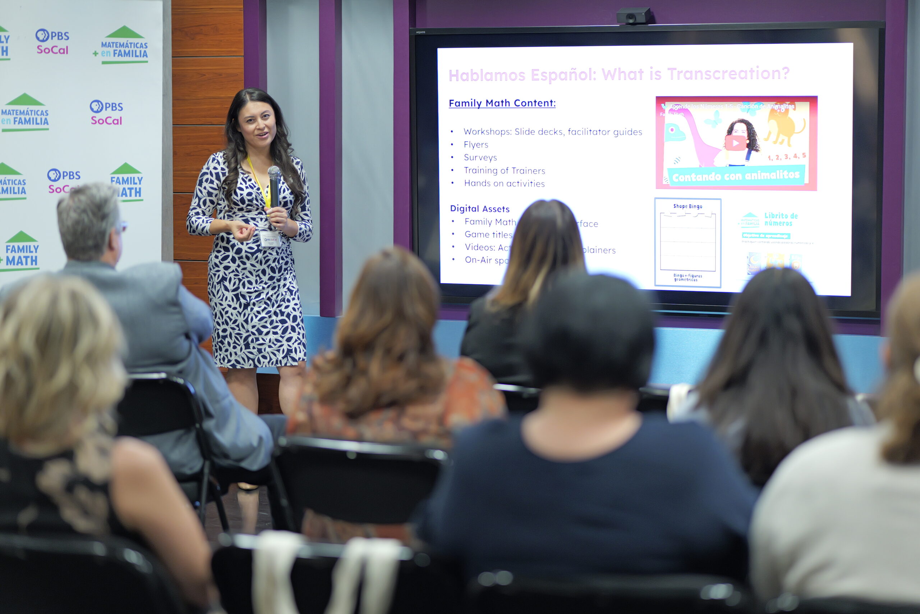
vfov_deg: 16.1
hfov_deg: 23.9
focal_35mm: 85
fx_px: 2172
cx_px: 460
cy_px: 307
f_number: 2
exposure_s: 1/80
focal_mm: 85
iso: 1600
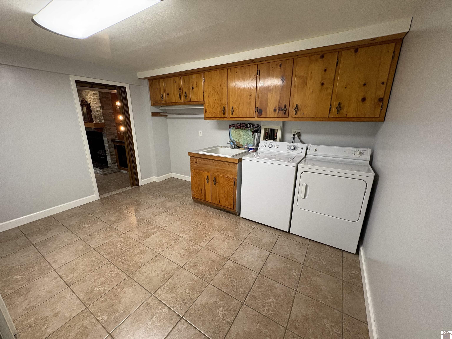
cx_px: 226
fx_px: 183
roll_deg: -0.4
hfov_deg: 102.1
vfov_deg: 85.7
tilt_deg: -15.2
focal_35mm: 14
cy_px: 170
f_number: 2.2
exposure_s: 1/120
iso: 200
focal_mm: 2.22
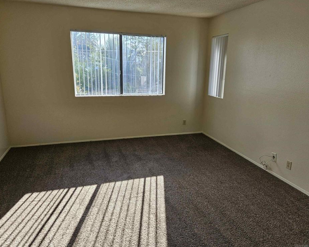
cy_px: 120
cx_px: 149
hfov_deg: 68.1
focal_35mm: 25
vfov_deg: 56.8
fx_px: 229
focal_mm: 5.4
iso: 50
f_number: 1.8
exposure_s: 1/373
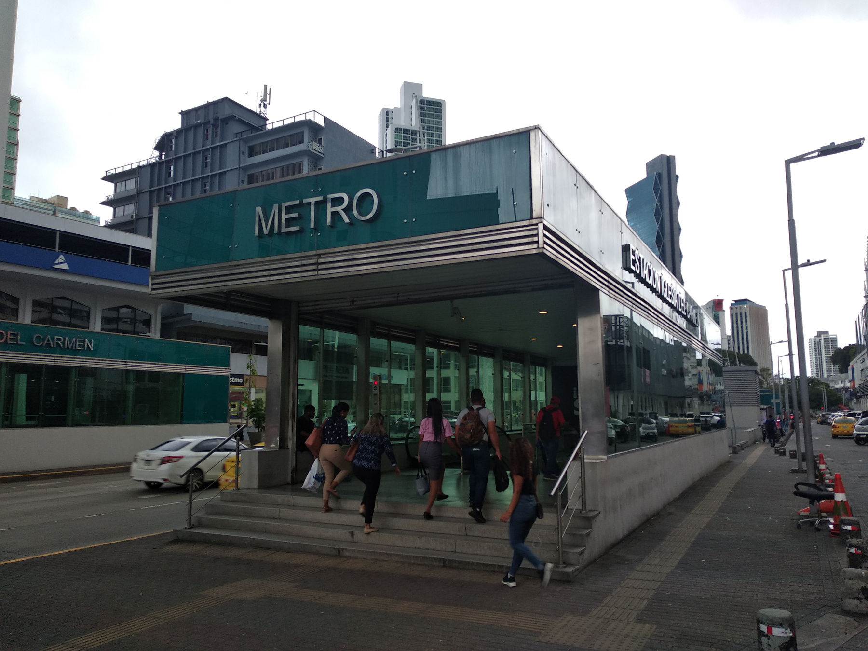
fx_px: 652
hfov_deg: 67.3
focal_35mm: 26
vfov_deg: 53.1
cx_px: 434
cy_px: 326
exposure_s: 1/50
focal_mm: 3.81
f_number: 2.2
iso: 100
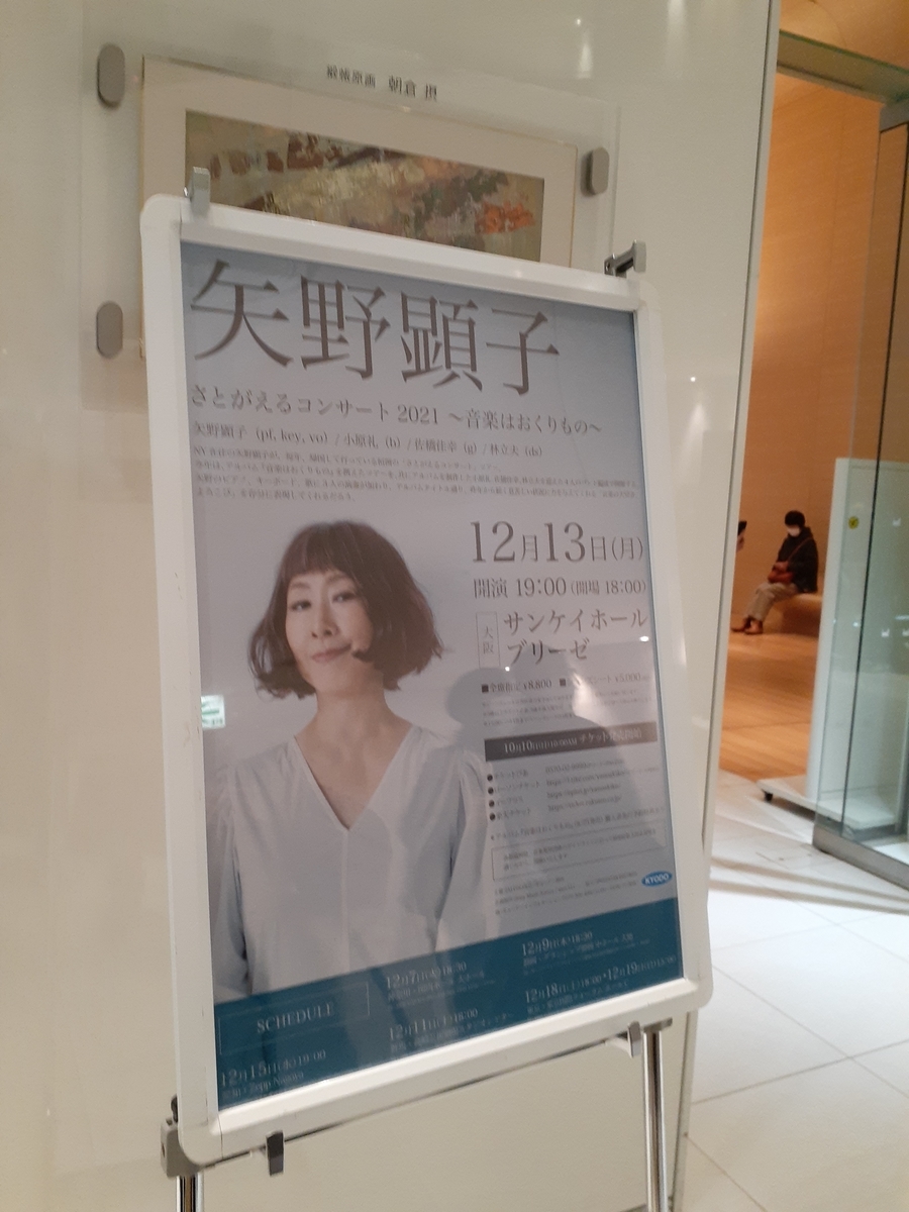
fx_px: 945
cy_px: 606
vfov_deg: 65.3
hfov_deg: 51.4
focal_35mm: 27
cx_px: 454
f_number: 1.9
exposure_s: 1/33
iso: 250
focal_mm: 3.6
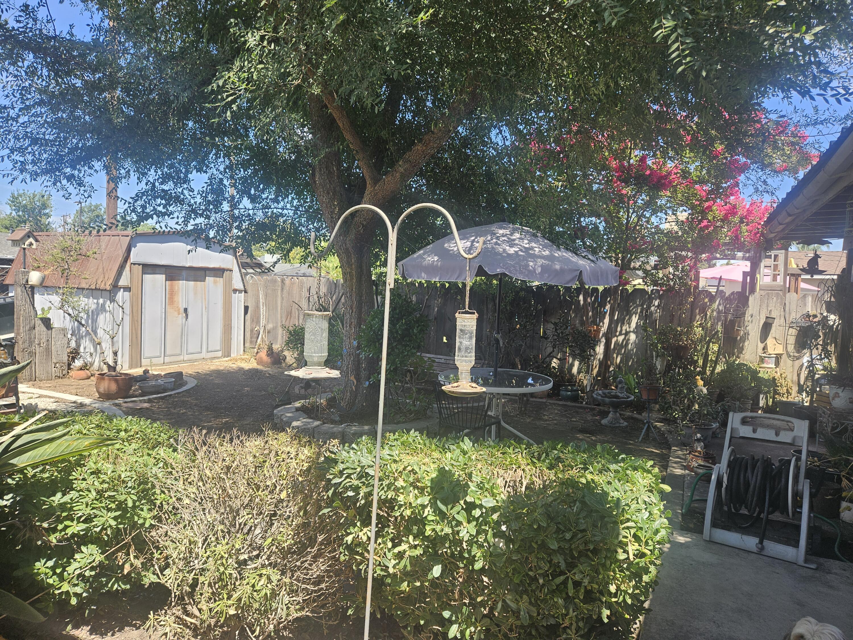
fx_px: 567
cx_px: 426
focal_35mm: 23
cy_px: 320
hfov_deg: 73.9
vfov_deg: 58.9
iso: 25
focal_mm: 5.4
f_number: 1.8
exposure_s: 1/376
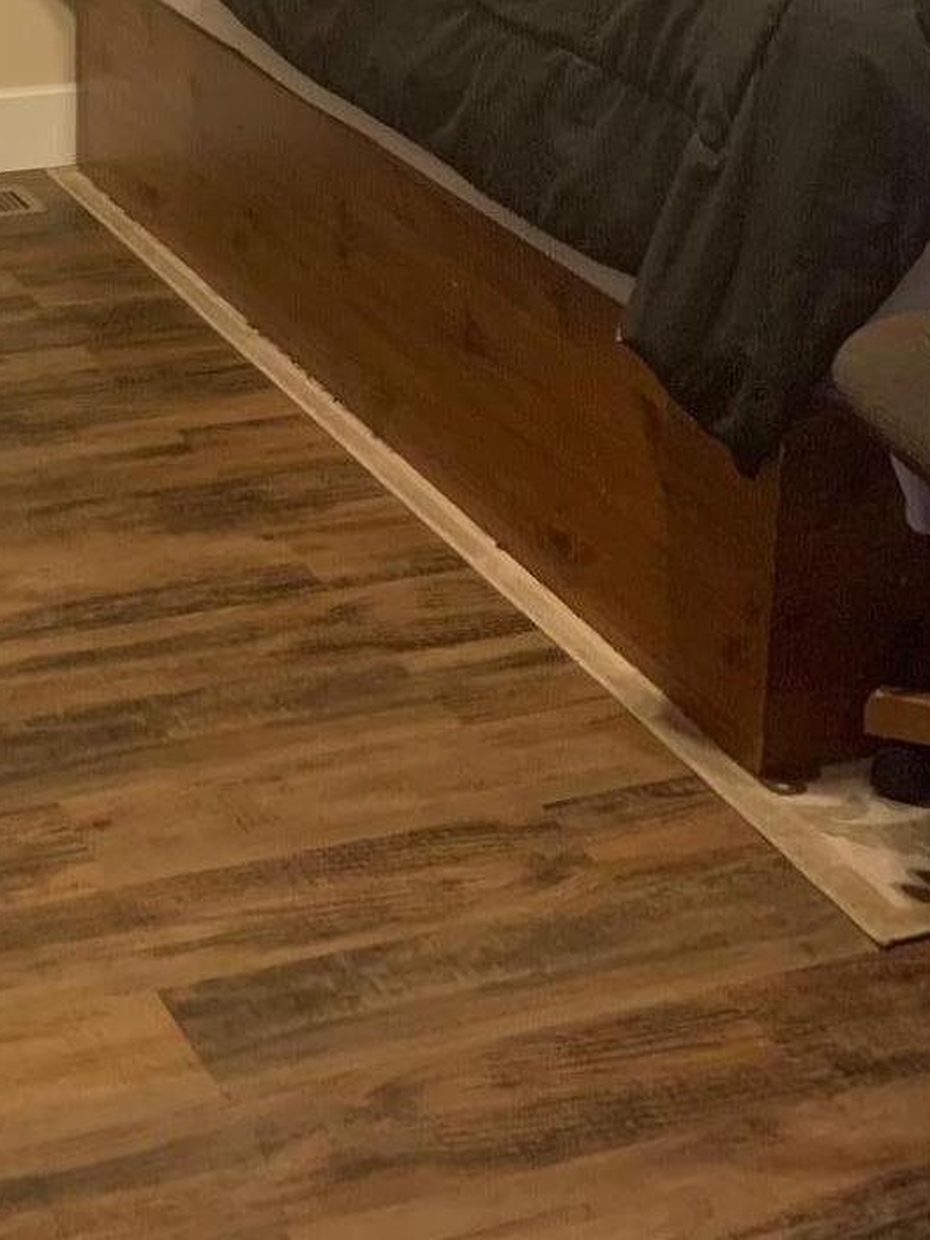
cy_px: -44
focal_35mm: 74
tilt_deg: -10.2
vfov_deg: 24.9
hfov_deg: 19.5
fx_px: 2652
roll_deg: +0.8
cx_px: 101
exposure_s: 1/60
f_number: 1.8
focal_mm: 4.25
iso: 320
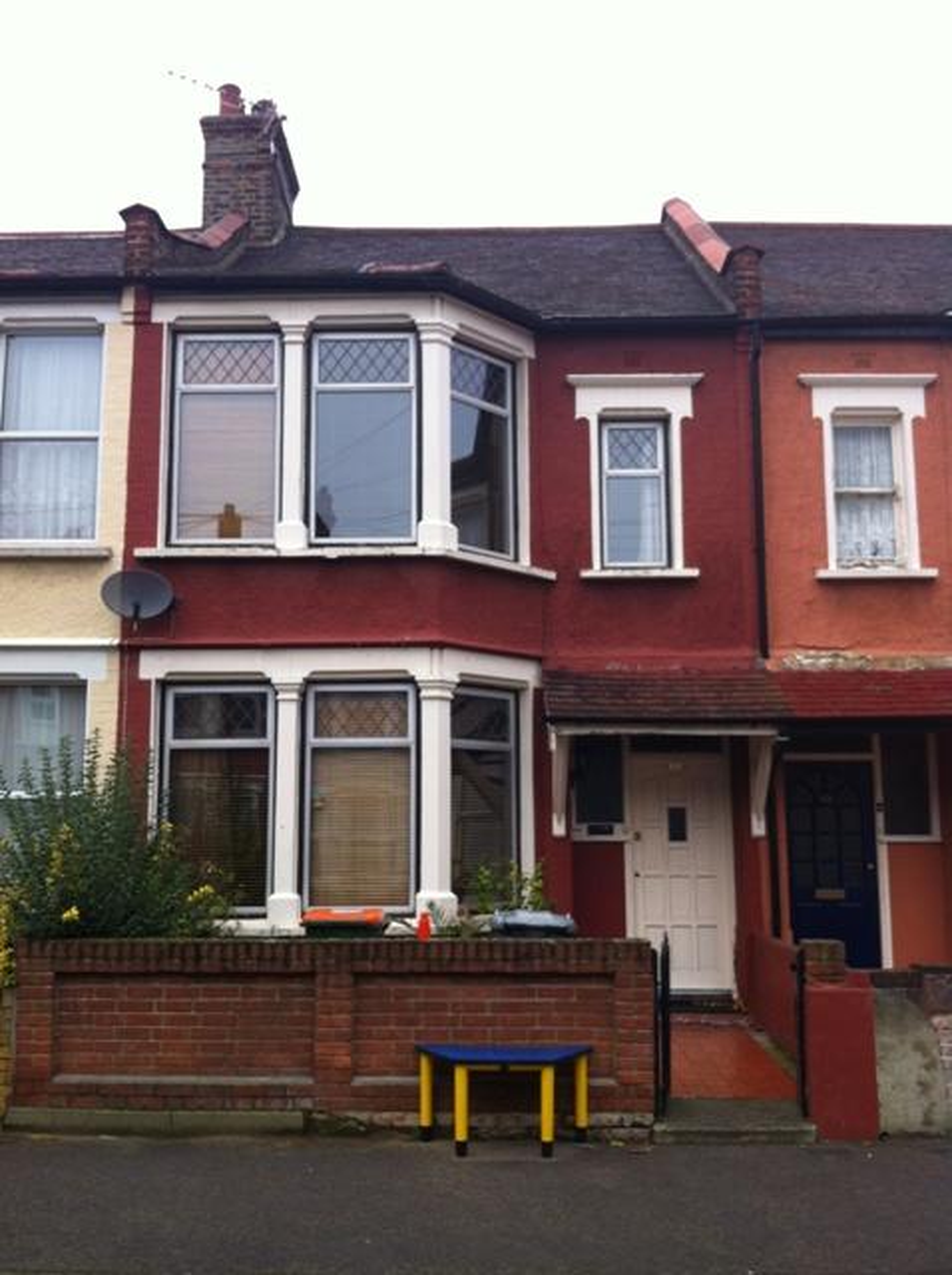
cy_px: 638
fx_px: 1287
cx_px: 476
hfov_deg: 40.6
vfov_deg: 52.7
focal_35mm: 35
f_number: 2.8
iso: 80
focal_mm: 3.85
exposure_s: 1/202
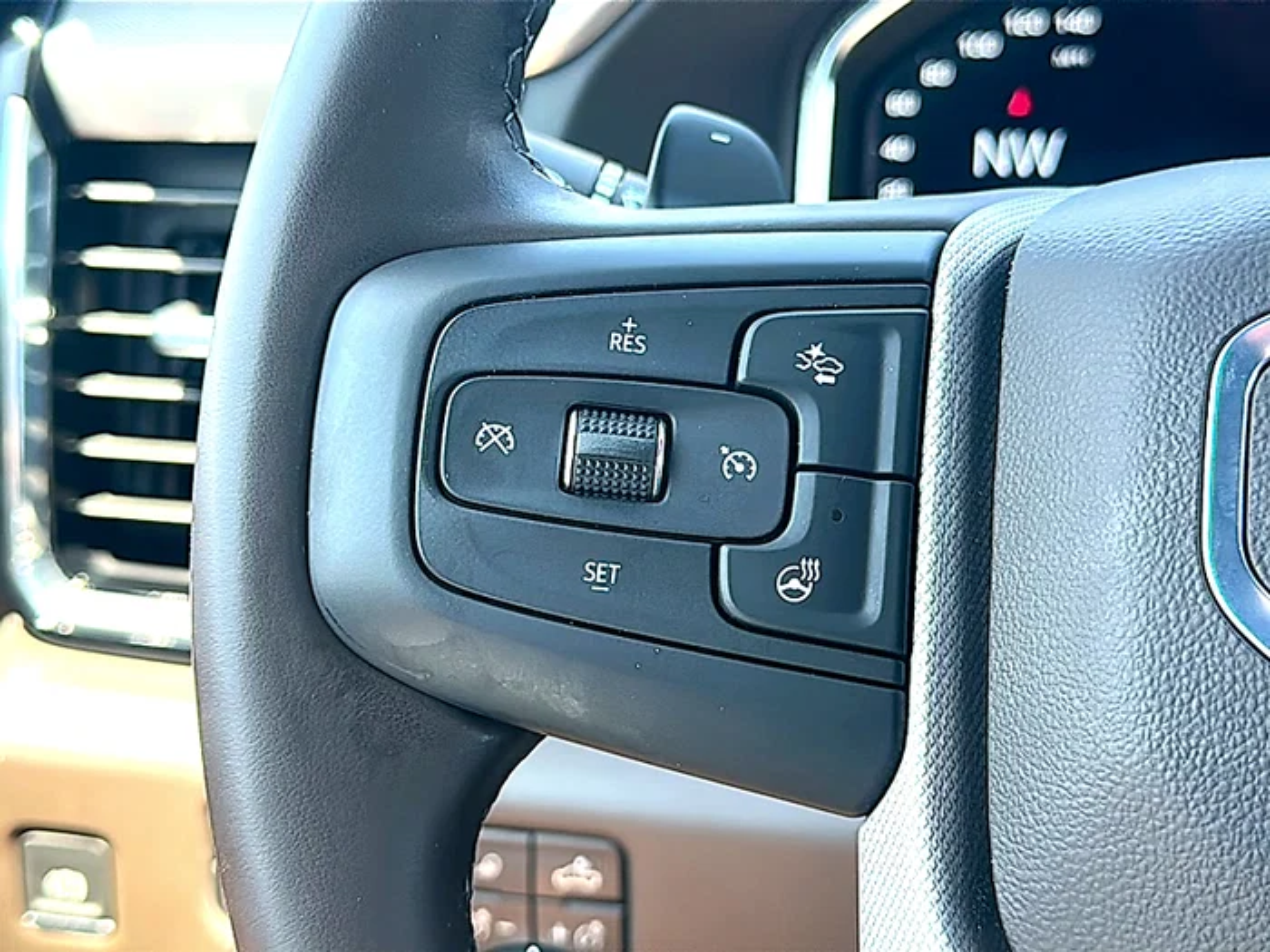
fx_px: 1614
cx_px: 635
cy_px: 476
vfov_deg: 32.9
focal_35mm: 44
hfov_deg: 42.9
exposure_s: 1/140
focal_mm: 6.86
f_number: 1.78
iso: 80
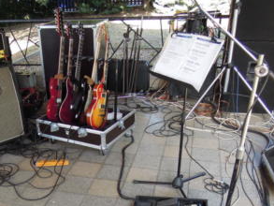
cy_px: 166
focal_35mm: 41
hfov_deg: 44.8
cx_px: 84
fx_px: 325
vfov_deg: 34.1
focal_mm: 4.3
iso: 160
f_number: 2.2
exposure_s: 1/160
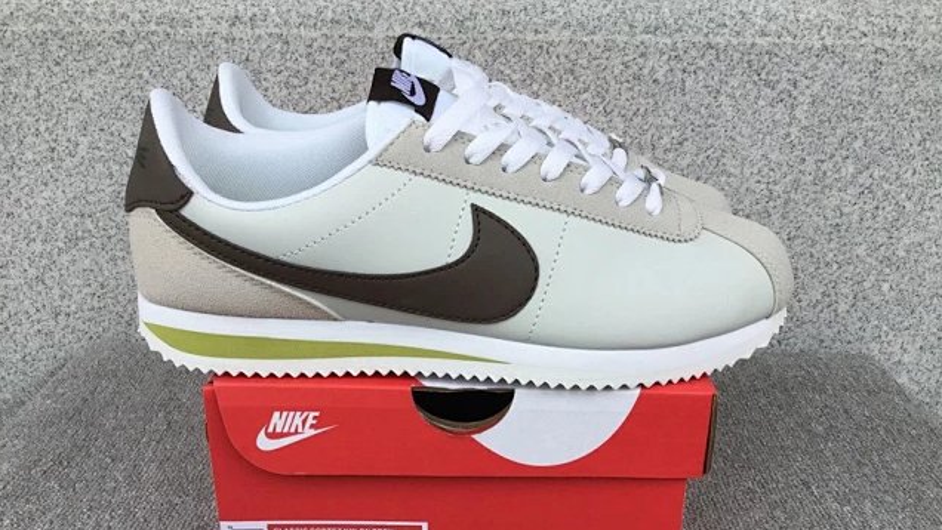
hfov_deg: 58.0
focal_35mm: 34
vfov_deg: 34.5
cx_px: 470
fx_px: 849
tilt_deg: -21.6
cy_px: 330
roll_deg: -0.8
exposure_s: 1/429
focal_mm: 3.3
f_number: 2.4
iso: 25
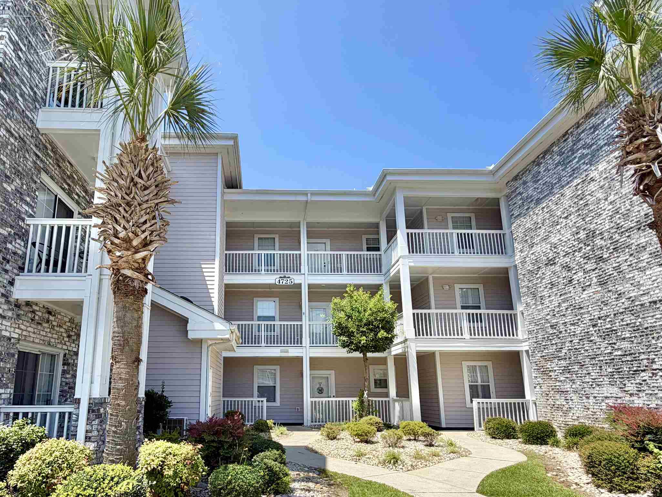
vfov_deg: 62.6
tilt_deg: +11.2
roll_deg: -0.4
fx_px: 402
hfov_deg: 78.3
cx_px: 274
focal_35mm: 21
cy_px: 311
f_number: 2.2
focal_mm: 2.22
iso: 25
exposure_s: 1/770
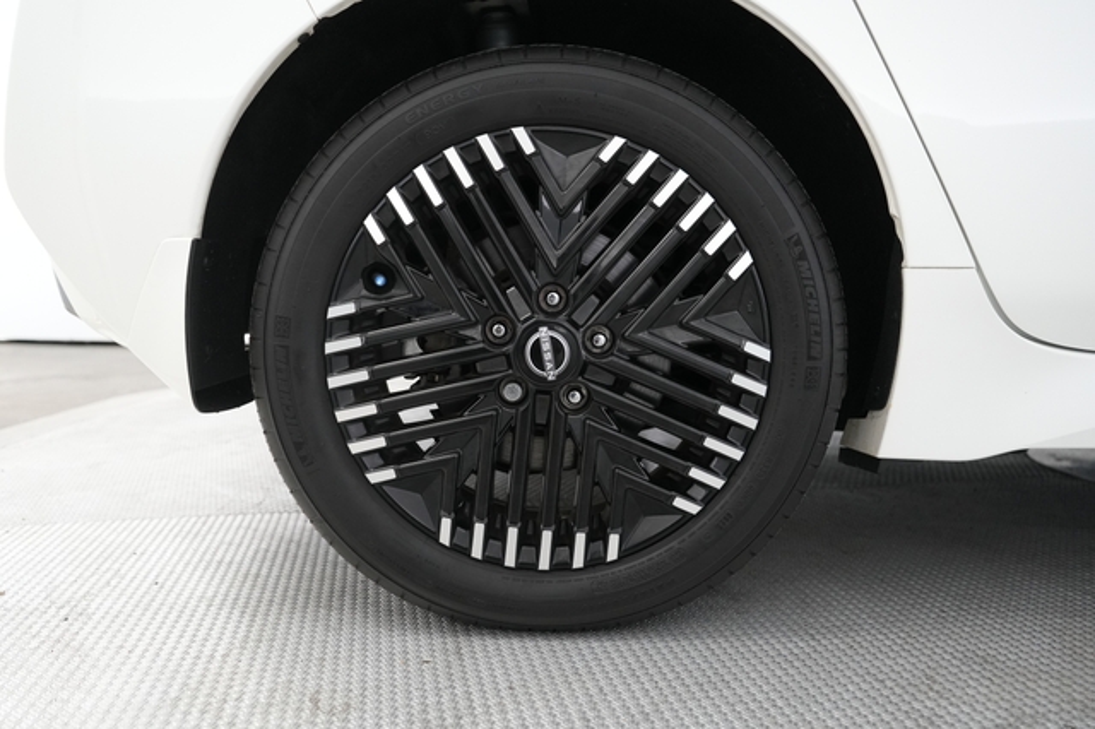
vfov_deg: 51.2
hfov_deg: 71.5
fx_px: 760
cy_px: 364
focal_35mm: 25
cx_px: 548
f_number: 2.8
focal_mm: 25
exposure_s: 1/160
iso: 4000
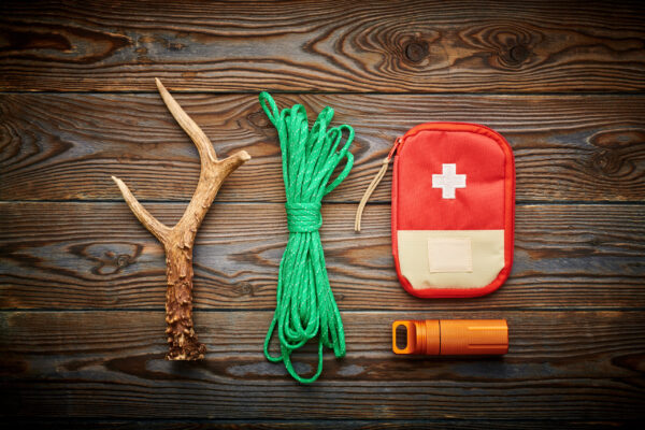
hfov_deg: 23.9
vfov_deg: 16.1
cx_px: 322
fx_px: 1523
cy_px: 215
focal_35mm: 85
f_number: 13
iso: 64
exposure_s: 1/200
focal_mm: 85
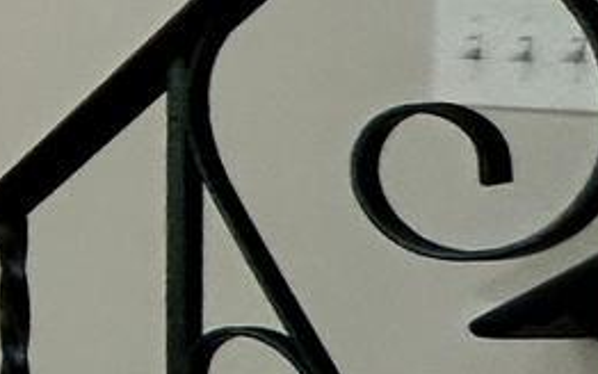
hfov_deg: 8.9
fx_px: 1891
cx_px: -1641
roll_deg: +0.4
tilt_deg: -0.9
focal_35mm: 116
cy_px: 68
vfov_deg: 11.3
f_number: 2.2
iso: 100
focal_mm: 2.22
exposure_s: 1/120
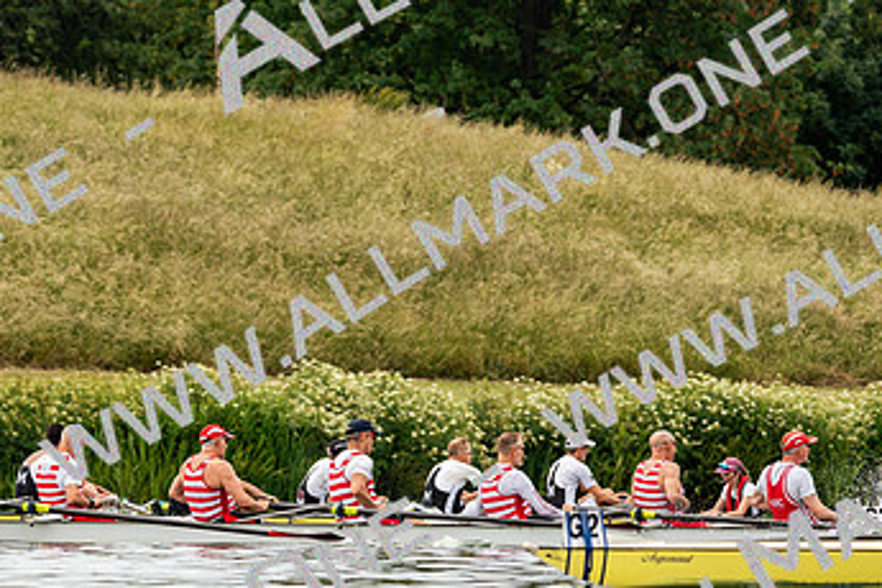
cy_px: 490
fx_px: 11686
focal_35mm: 477
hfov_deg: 4.3
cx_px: 355
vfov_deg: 2.9
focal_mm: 284
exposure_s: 1/2000
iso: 400
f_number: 6.3
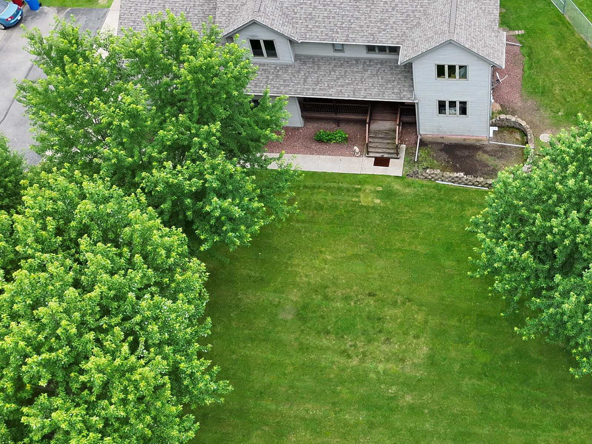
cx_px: 472
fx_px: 770
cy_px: 223
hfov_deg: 40.4
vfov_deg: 32.2
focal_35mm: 45
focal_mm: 6.72
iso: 150
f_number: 1.7
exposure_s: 1/725
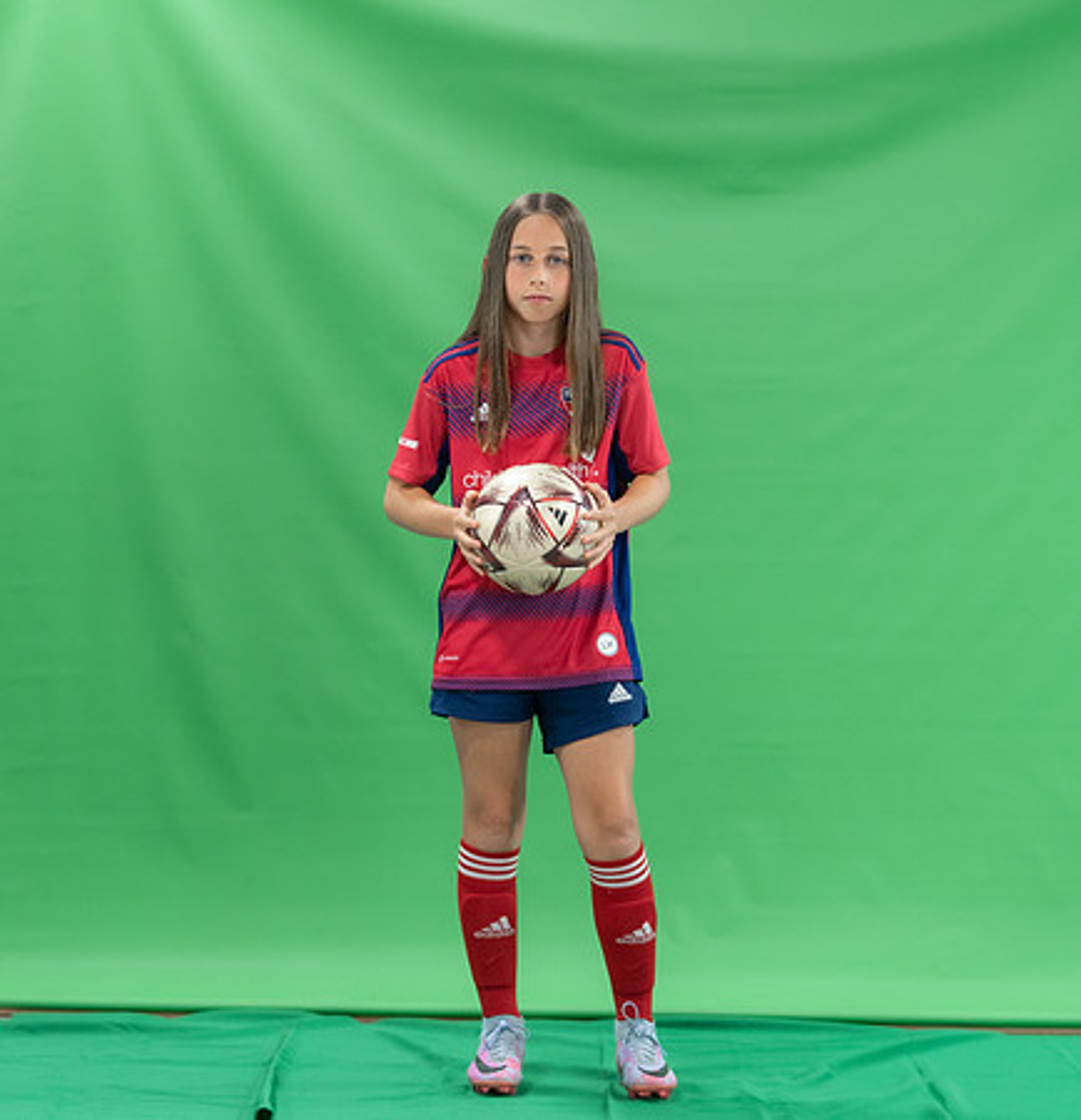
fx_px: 3496
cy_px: 550
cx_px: 522
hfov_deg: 17.6
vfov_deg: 18.2
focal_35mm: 97
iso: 1000
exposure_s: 1/250
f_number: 2.8
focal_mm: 70
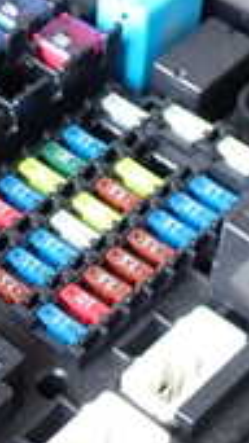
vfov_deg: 18.5
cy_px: 326
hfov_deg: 10.4
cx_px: -47
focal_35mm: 115
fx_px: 1352
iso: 100
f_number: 2.3
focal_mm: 5.4
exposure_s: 1/100
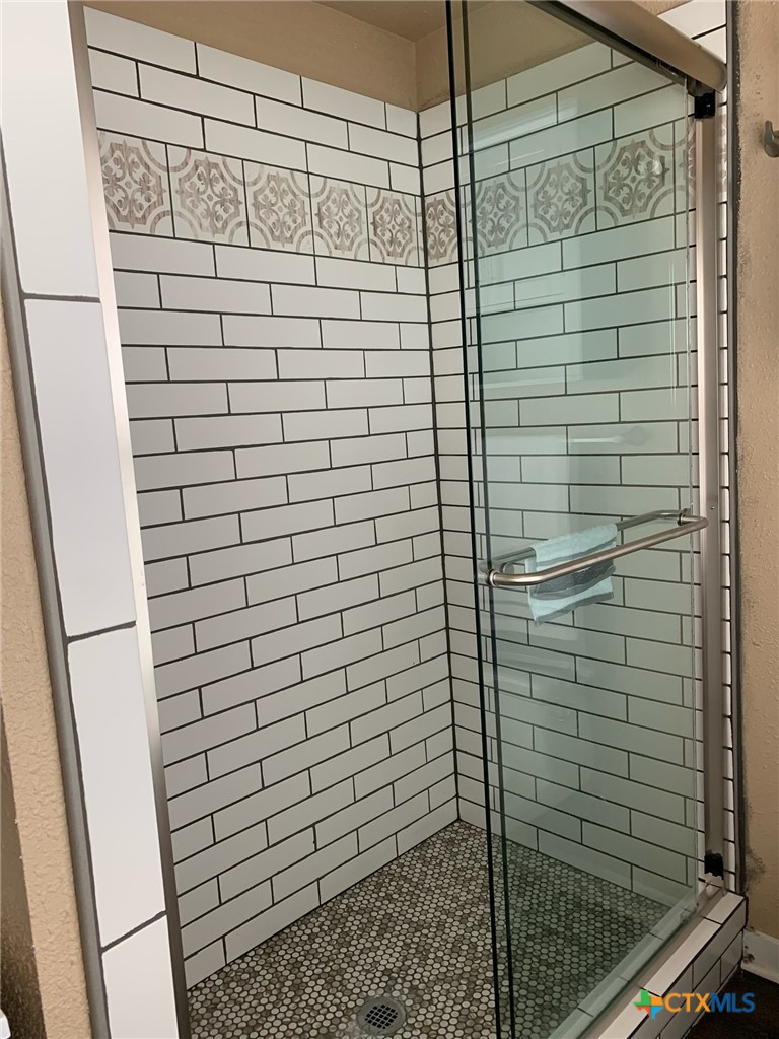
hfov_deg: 53.1
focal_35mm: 26
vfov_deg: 67.3
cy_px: 520
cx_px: 390
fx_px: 780
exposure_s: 1/68
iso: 100
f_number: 1.8
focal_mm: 4.25
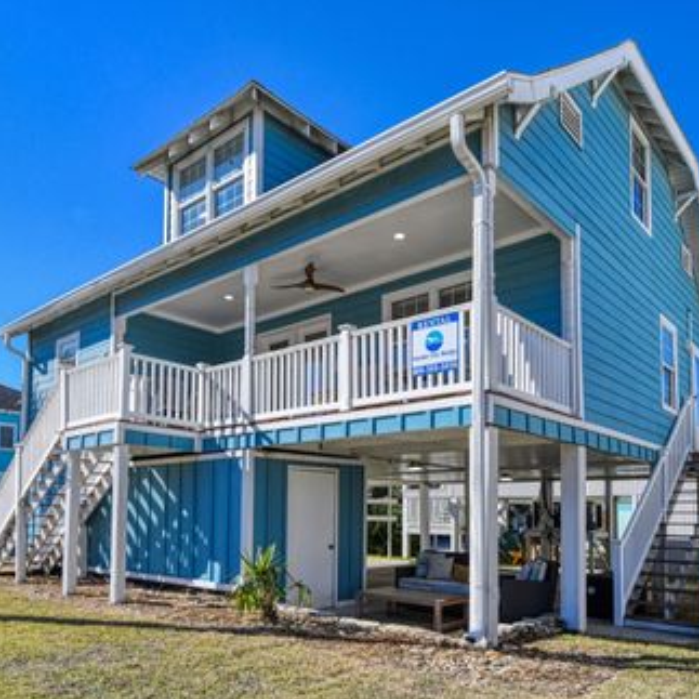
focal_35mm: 25
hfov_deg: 62.9
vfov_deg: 62.9
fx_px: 571
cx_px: 361
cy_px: 354
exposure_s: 1/500
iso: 500
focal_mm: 19
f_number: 11
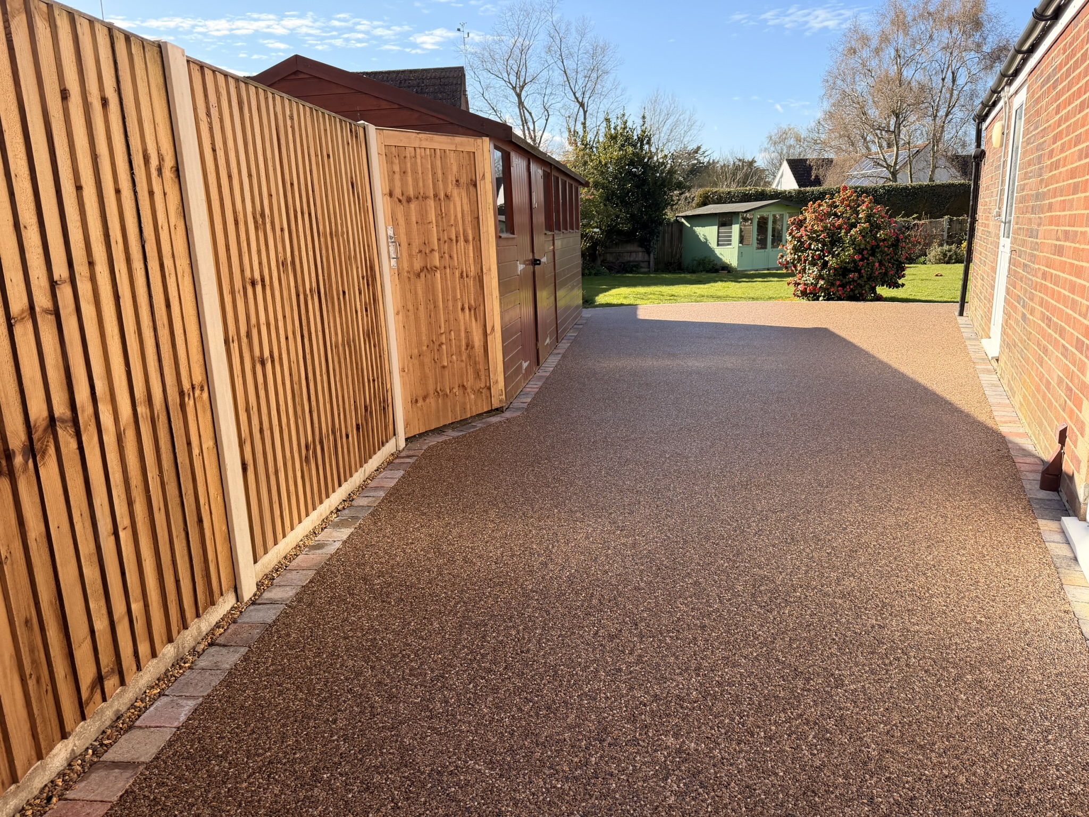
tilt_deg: -12.0
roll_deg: +2.8
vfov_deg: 56.8
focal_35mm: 24
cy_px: 408
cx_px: 544
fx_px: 755
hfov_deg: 71.6
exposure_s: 1/1812
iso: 100
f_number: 1.78
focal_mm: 6.76
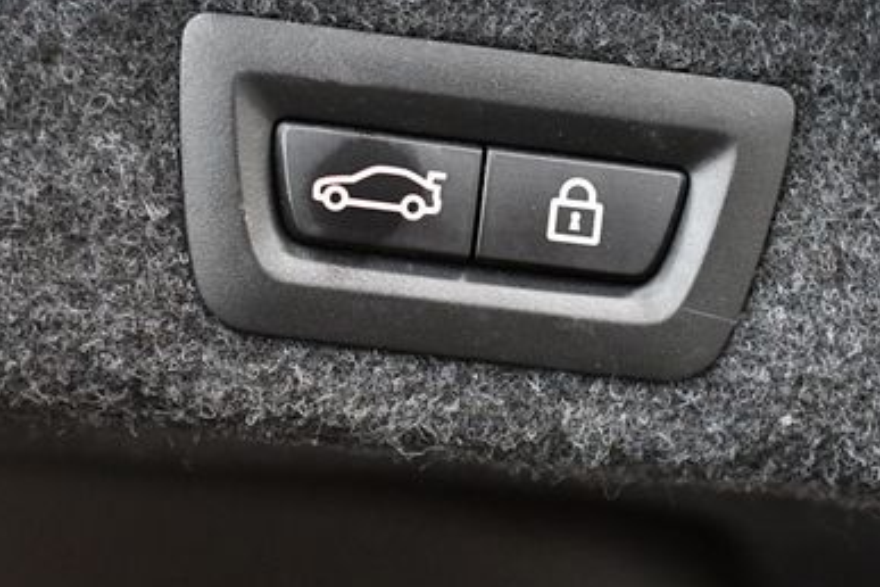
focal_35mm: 86
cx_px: 498
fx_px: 2102
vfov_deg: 15.8
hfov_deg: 23.6
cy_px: 184
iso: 4000
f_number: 4.5
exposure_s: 1/60
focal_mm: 35
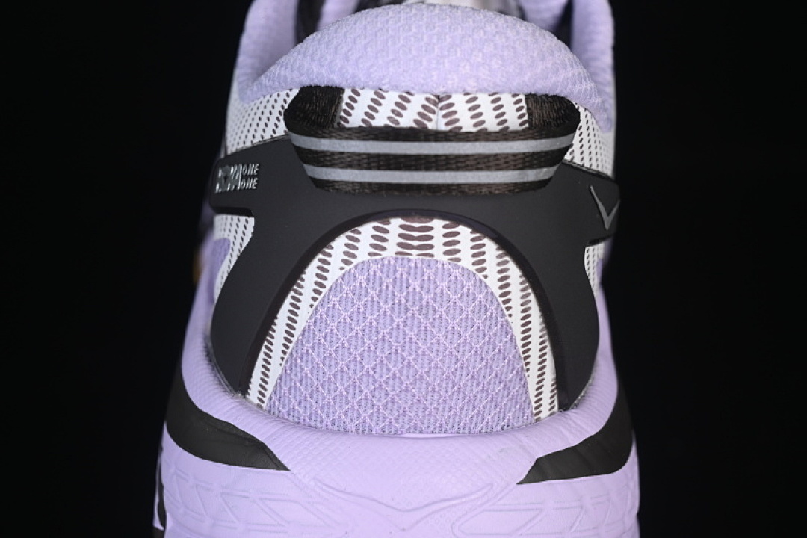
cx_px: 404
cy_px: 269
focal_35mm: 75
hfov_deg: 27.0
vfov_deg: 18.2
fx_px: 1681
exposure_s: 1/80
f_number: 7.1
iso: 160
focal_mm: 50
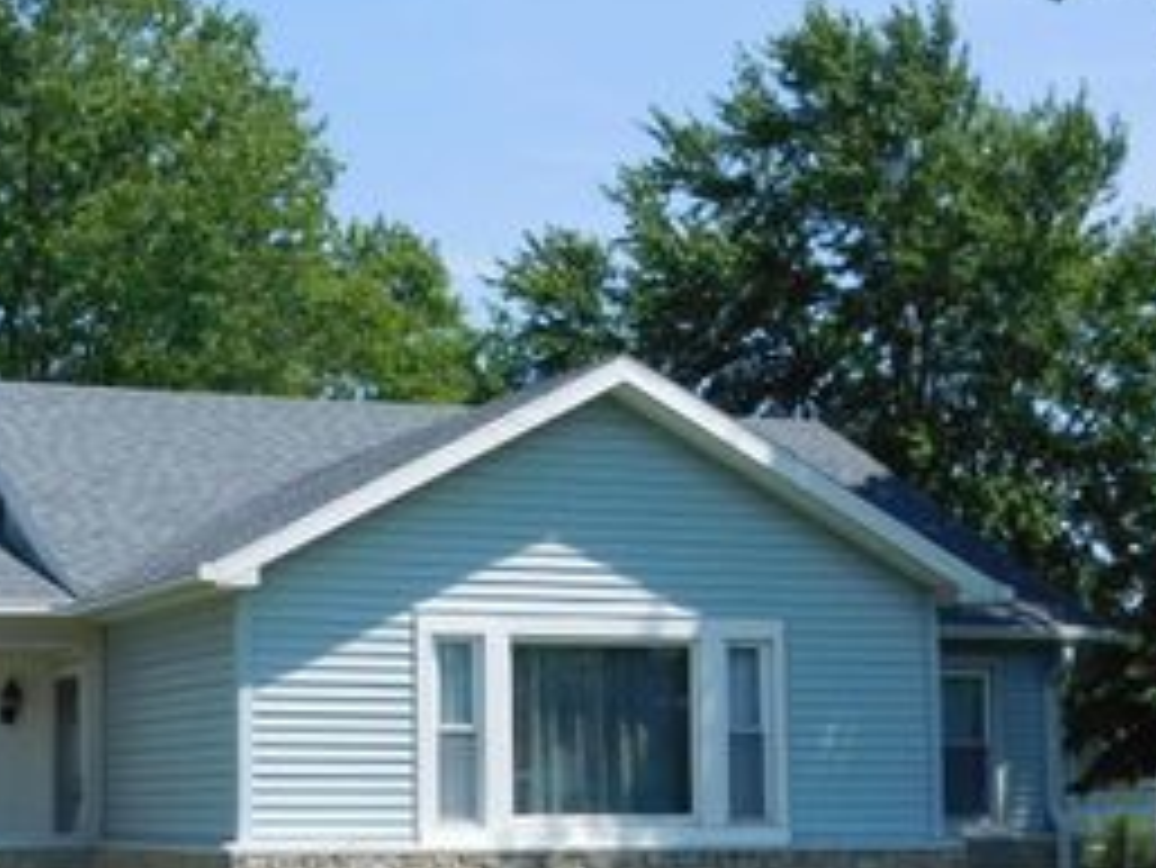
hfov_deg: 26.8
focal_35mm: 70
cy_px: 668
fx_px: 2339
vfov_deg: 20.8
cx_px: 117
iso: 125
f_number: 3.5
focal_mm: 6.3
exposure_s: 1/1250
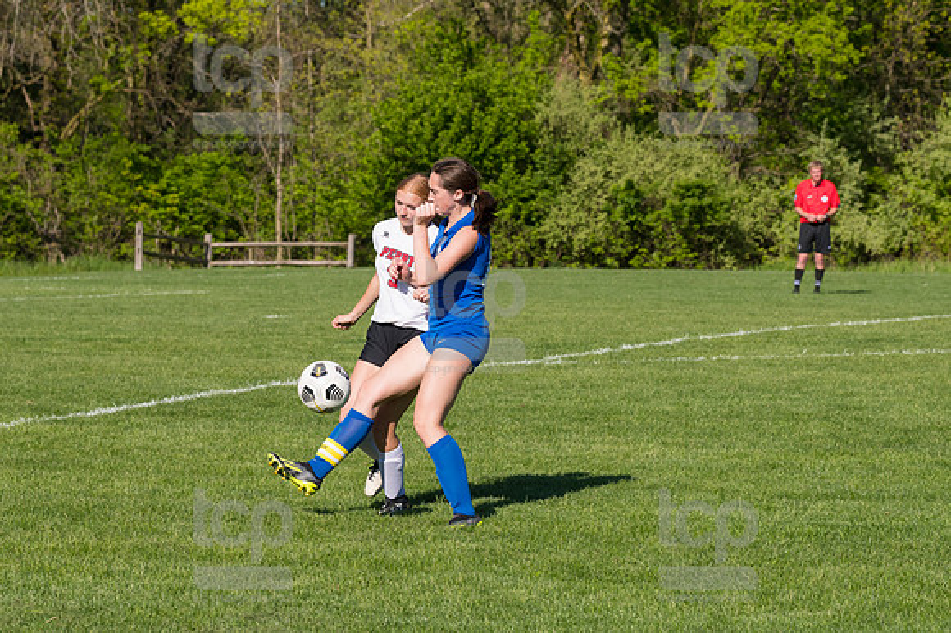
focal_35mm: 142
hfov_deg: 14.5
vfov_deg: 9.7
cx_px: 476
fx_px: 3749
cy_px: 316
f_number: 5.6
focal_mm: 95
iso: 250
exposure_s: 1/1600
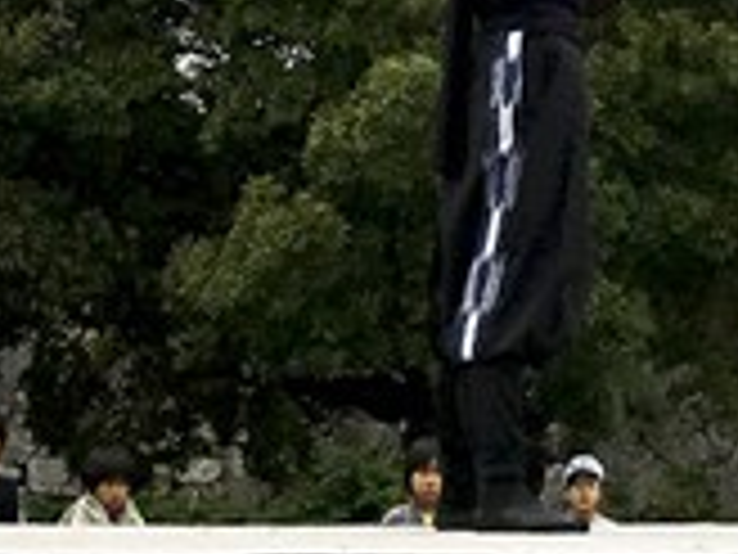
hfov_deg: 18.4
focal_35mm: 106
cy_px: -324
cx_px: 576
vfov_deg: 13.1
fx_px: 2260
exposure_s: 1/3200
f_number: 2.2
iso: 25
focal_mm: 4.15
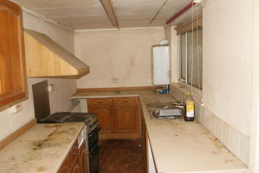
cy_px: 83
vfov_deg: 41.2
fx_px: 230
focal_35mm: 32
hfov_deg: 58.7
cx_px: 129
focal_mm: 20
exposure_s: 1/60
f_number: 5.6
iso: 400
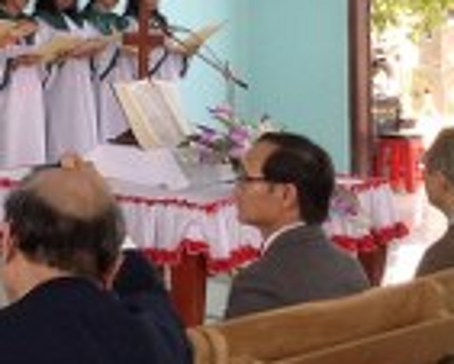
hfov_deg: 13.3
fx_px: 1788
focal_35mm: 133
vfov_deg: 11.2
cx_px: -299
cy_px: -172
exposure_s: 1/120
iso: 125
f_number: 2.4
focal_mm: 4.28
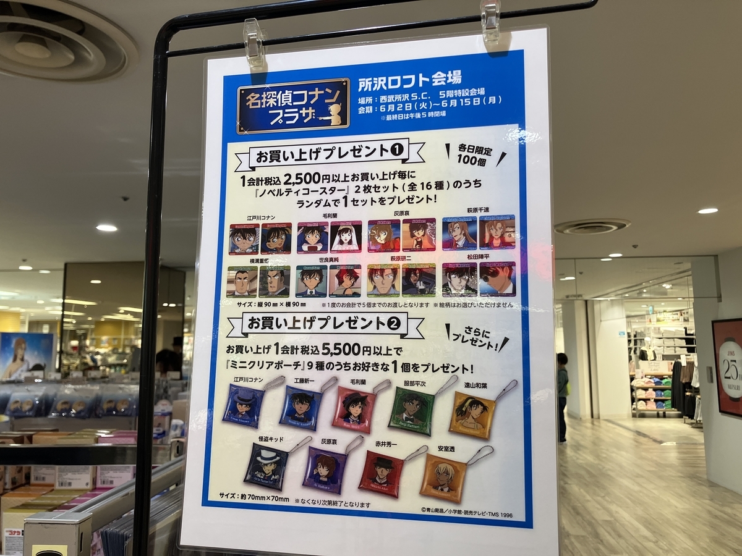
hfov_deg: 63.4
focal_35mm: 28
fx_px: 600
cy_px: 278
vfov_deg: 49.7
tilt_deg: +7.3
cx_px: 371
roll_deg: +0.2
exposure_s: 1/100
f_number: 1.8
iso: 80
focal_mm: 3.99
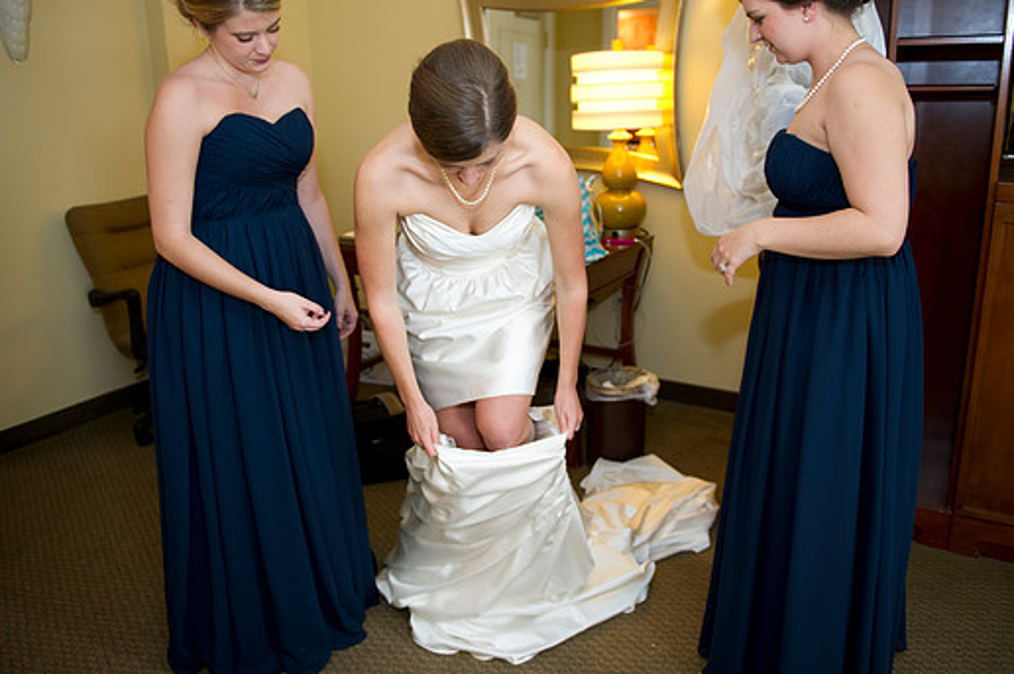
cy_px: 297
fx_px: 760
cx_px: 515
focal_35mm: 27
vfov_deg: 47.7
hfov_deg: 67.4
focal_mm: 24
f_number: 2.8
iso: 640
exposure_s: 1/125
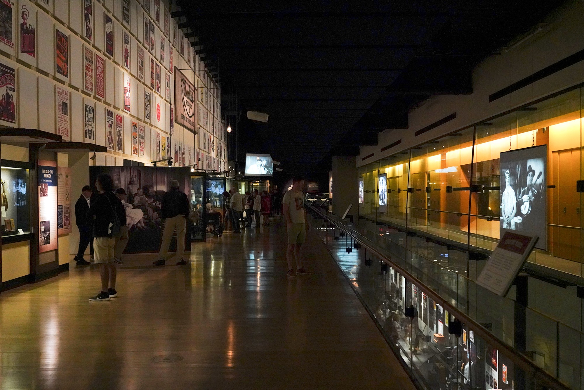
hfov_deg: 49.5
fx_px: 633
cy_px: 195
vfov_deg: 34.2
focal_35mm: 39
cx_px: 292
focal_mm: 39
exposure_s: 1/100
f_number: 5
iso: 10000
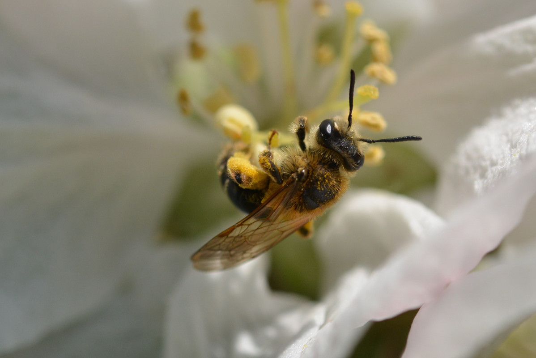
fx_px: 1564
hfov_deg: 19.4
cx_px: 268
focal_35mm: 105
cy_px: 179
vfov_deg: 13.1
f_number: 9
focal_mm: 105
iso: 800
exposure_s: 1/3200
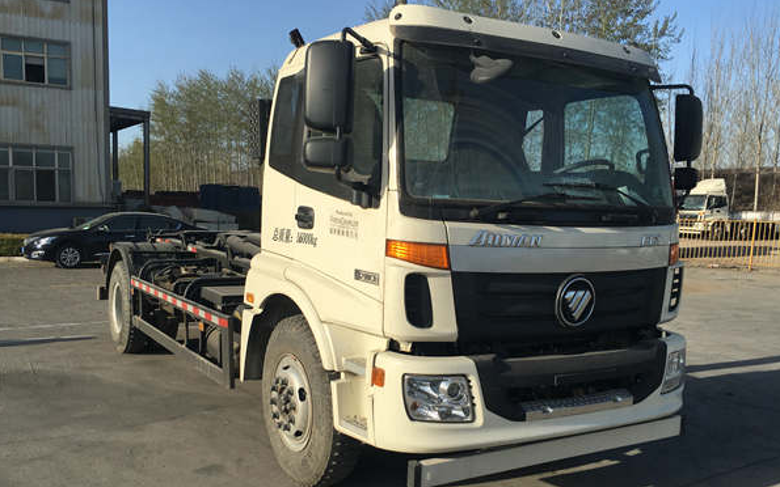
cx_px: 391
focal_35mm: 31
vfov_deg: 40.6
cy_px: 270
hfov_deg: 61.2
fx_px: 659
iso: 25
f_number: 2.2
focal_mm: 4.15
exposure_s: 1/1538
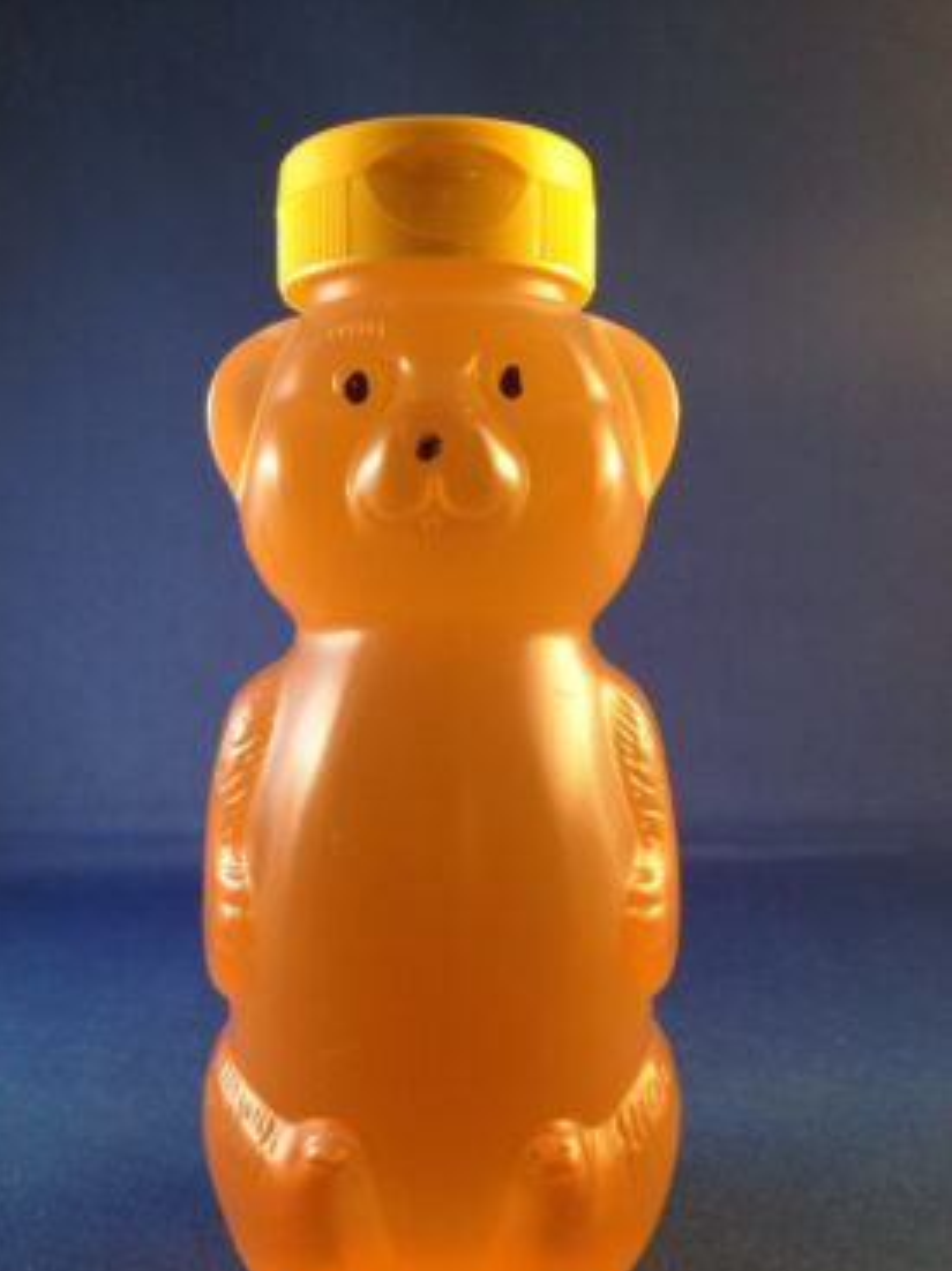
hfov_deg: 39.6
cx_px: 436
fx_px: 1321
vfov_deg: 51.3
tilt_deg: -4.1
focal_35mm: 36
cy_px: 689
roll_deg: -0.7
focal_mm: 4.12
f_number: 2.4
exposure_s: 1/20
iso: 125
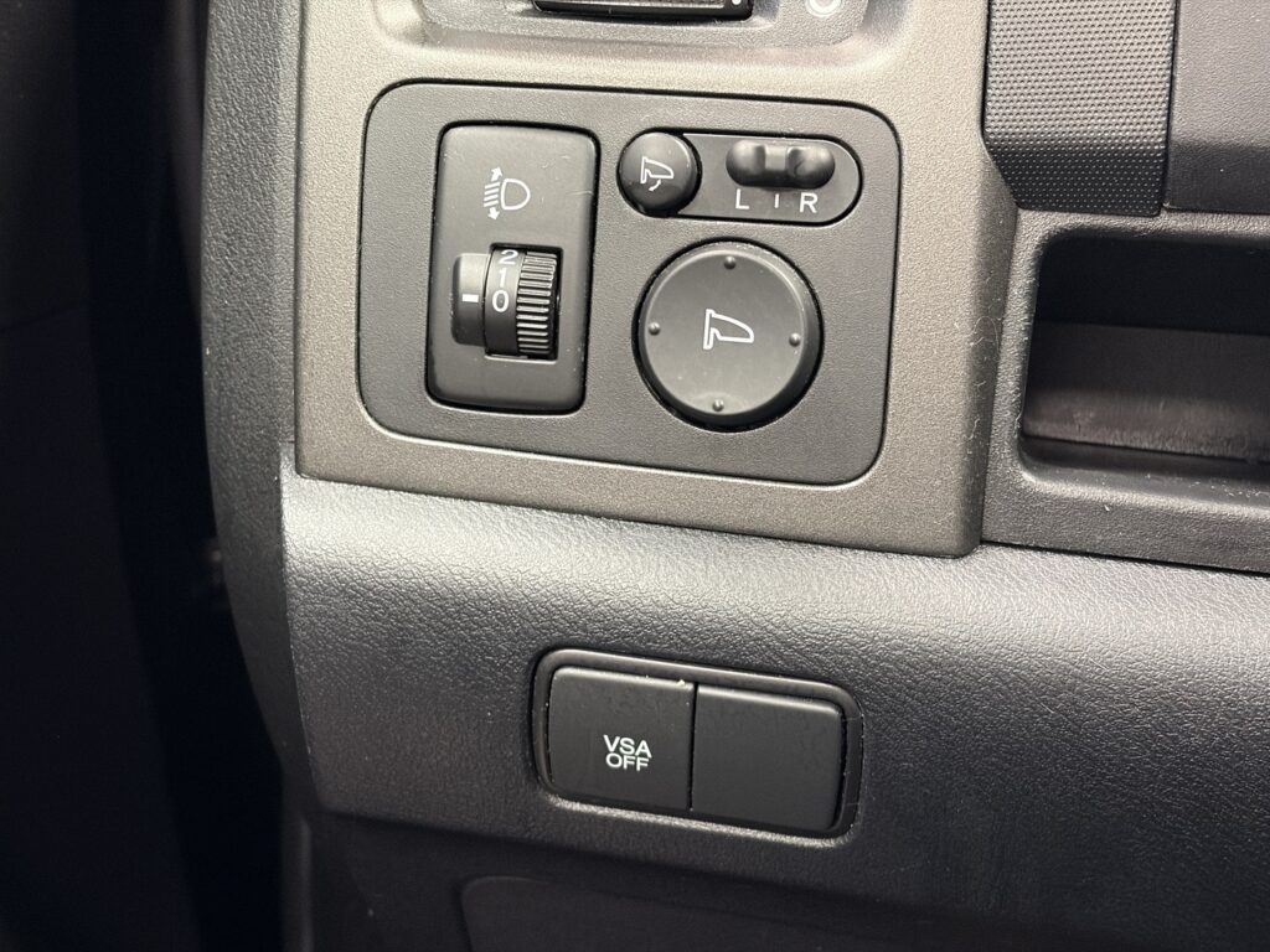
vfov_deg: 28.0
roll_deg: -1.5
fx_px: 1908
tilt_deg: -27.1
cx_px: 635
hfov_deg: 36.8
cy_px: 476
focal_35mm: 52
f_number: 1.6
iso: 320
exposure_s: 1/25
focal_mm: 5.96
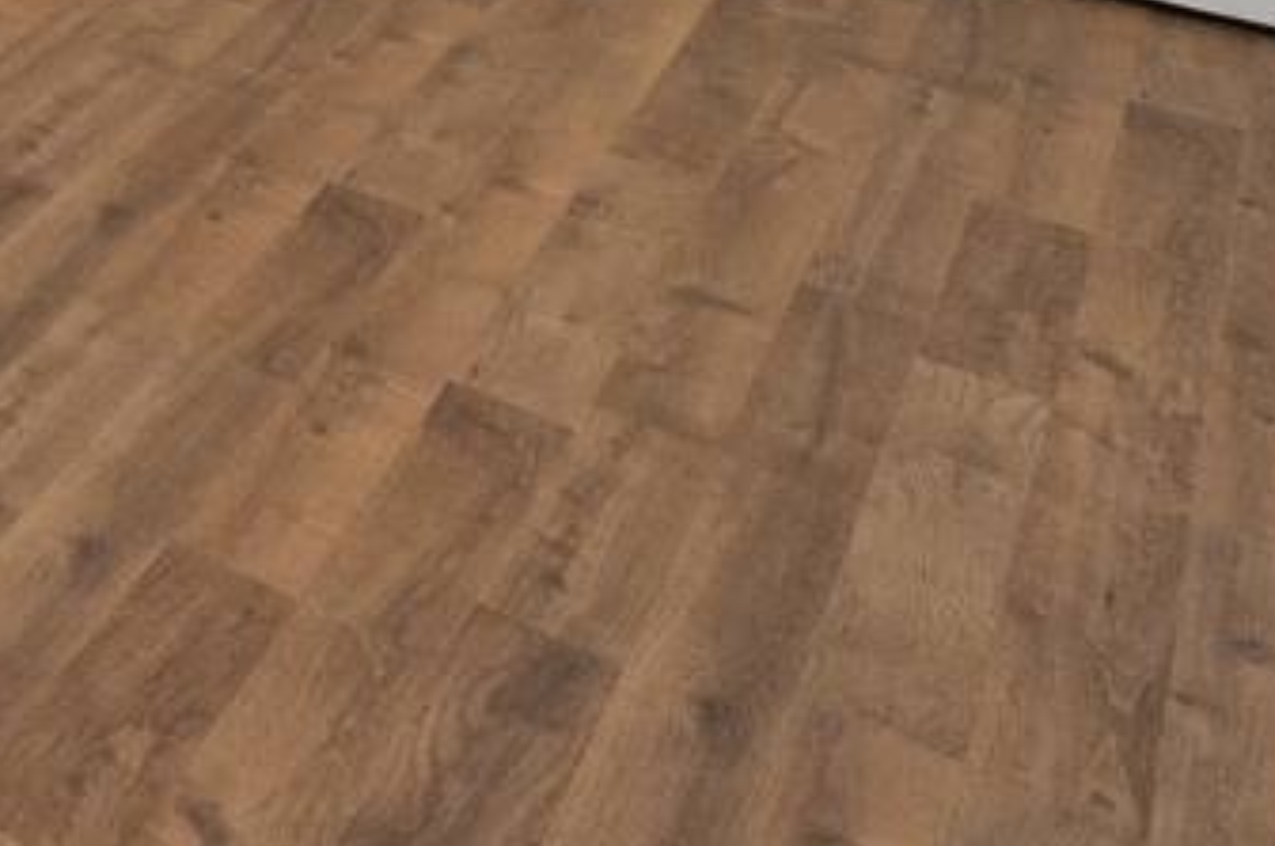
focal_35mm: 58
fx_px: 2051
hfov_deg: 19.7
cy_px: -1039
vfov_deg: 15.7
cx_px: -1239
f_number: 8
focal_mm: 12
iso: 400
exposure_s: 1/15
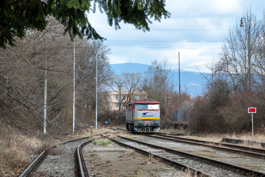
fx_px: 684
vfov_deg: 14.7
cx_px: 132
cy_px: 88
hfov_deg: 21.9
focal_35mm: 93
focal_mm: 62
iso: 250
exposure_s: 1/500
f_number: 9
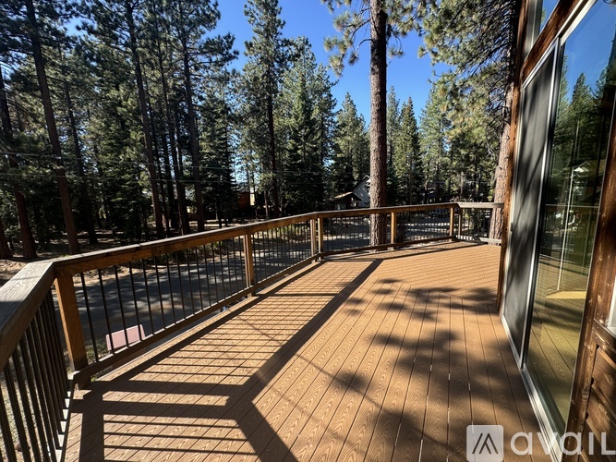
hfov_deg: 102.1
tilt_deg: -7.6
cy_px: 231
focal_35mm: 14
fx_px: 249
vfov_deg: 85.7
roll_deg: +1.8
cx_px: 308
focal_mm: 2.22
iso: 40
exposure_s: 1/368
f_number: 2.2
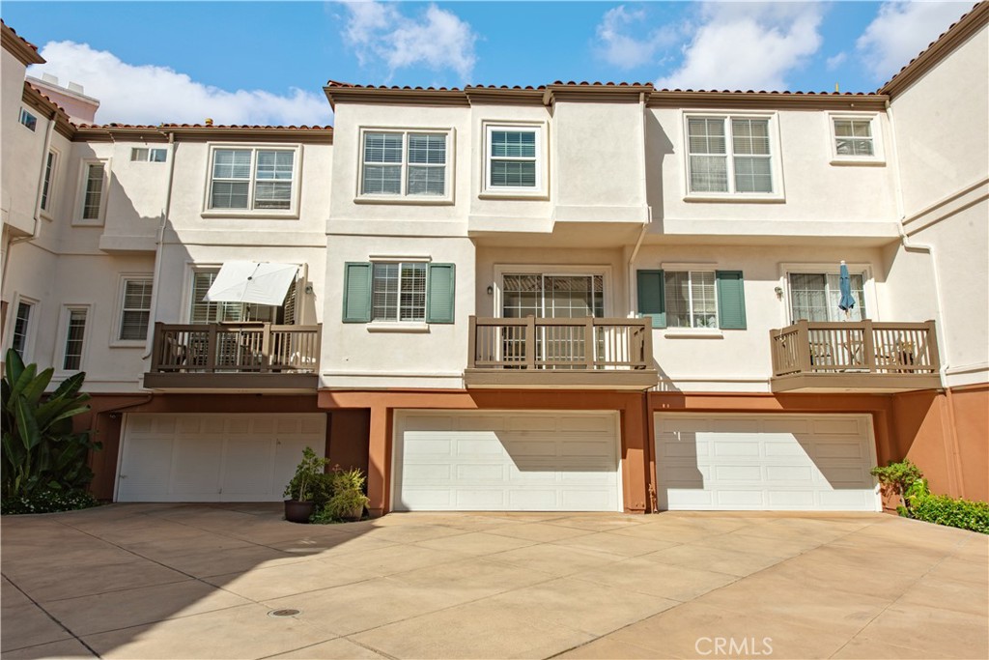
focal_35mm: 22
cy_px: 330
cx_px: 494
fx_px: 604
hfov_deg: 78.6
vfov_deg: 57.2
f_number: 13
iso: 100
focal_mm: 22
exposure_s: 1/200
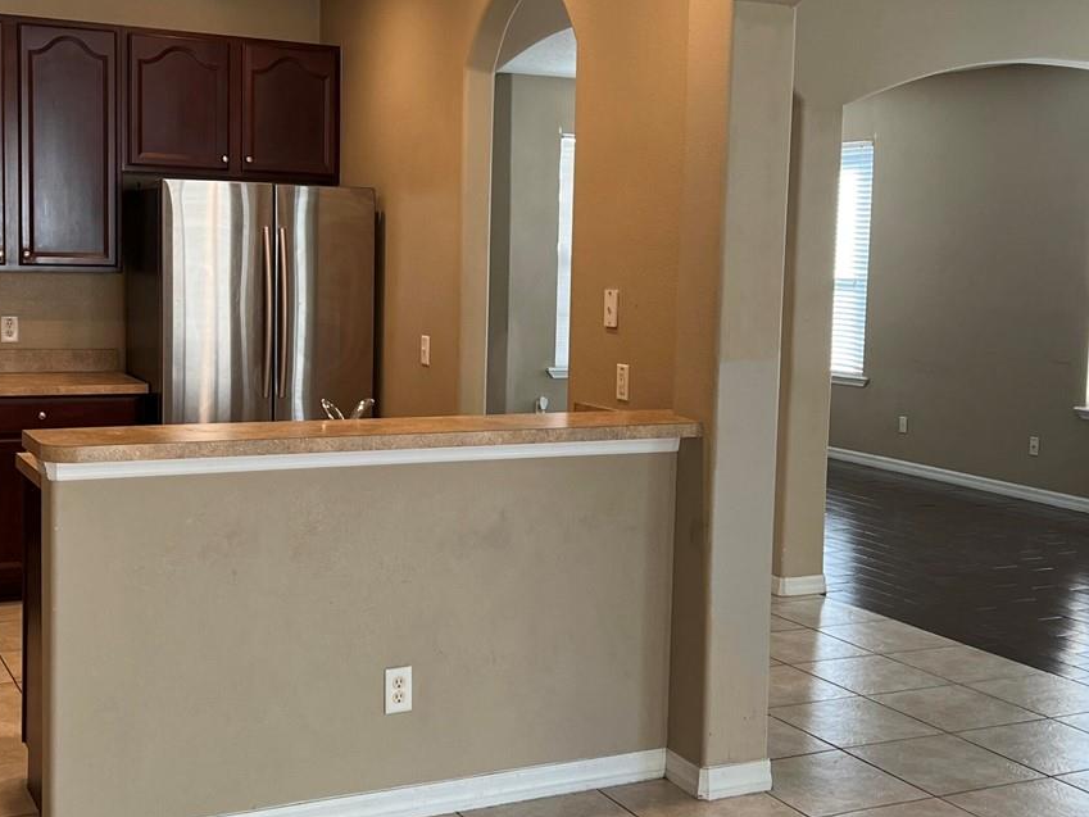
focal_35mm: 49
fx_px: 1542
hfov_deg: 38.9
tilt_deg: -5.2
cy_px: 378
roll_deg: -1.2
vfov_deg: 29.7
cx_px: 555
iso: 125
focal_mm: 5.7
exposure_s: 1/120
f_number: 1.5
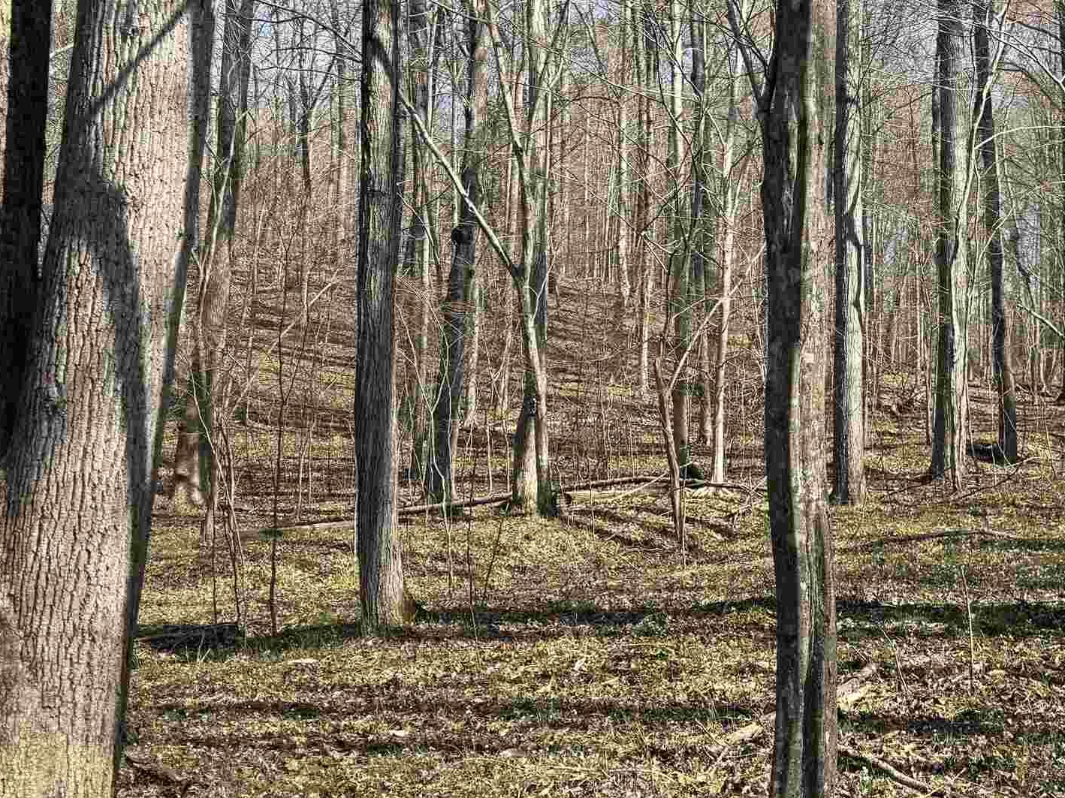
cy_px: 288
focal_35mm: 52
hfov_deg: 36.1
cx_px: 788
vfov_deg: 27.9
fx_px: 1600
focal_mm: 6.76
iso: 80
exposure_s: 1/1464
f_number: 1.78
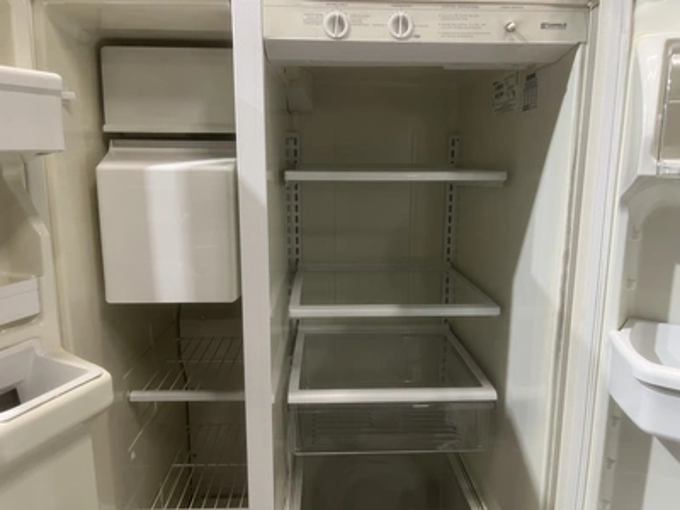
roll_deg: +0.1
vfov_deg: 53.1
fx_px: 511
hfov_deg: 67.3
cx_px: 340
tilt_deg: -11.4
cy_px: 255
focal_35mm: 26
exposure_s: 1/60
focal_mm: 5.1
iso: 125
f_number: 1.6
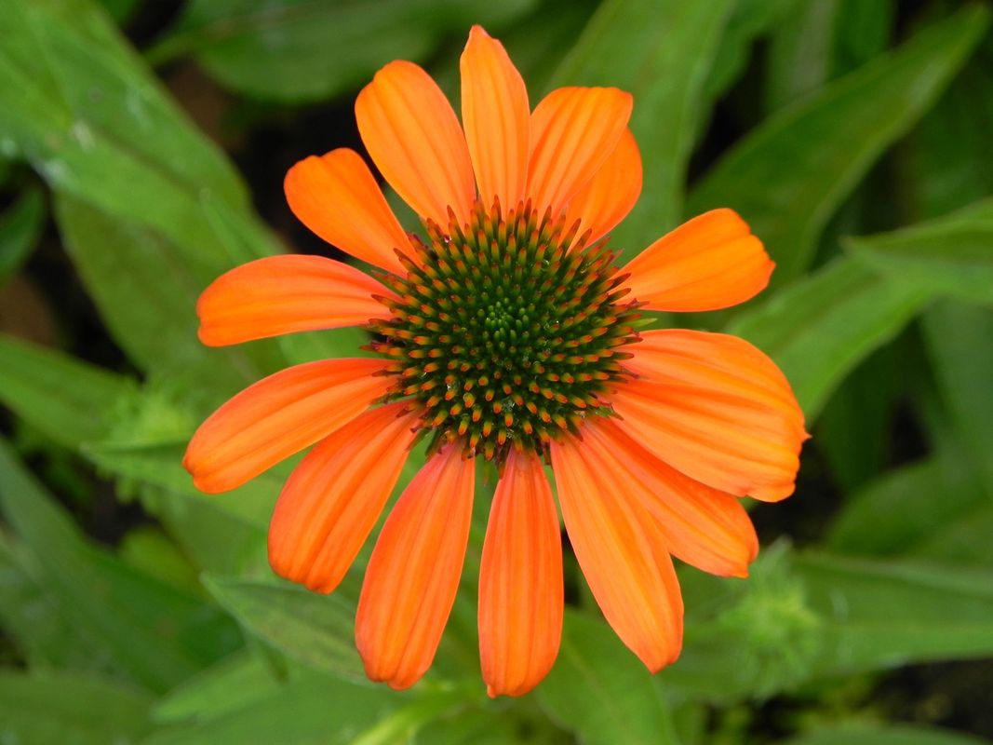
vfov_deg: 7.0
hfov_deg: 9.3
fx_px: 6081
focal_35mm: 212
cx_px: 496
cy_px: 372
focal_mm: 37.7
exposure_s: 1/30
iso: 160
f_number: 5
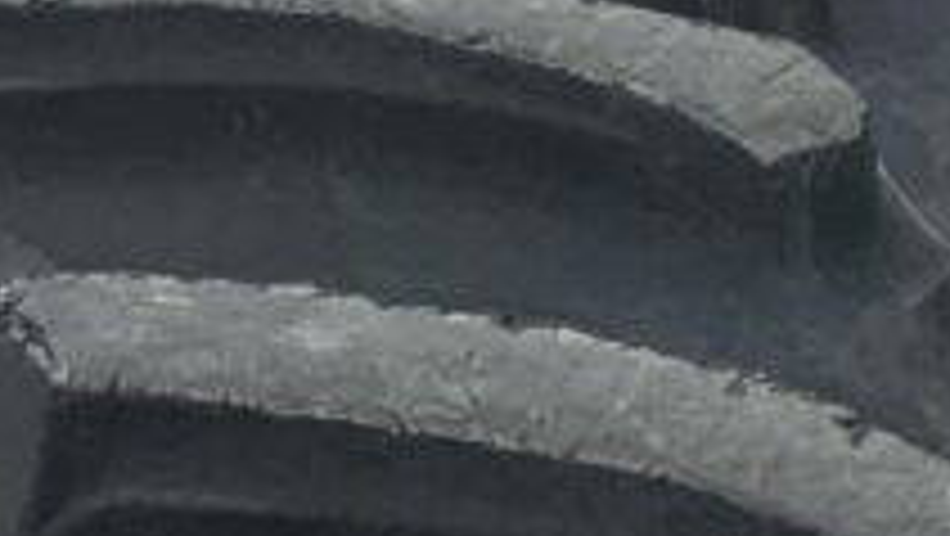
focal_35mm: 153
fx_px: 3857
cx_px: 1932
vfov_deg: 7.5
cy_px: -694
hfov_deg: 12.3
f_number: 1.8
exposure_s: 1/556
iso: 16
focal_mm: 3
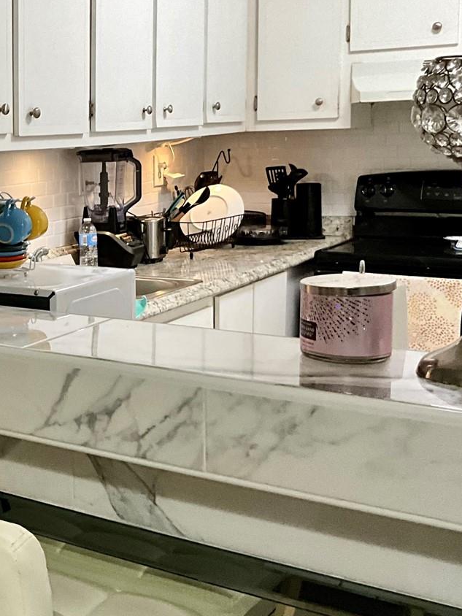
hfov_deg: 23.8
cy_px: 248
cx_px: -118
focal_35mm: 55
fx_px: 979
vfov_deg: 34.8
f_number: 1.8
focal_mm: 3
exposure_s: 1/60
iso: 125
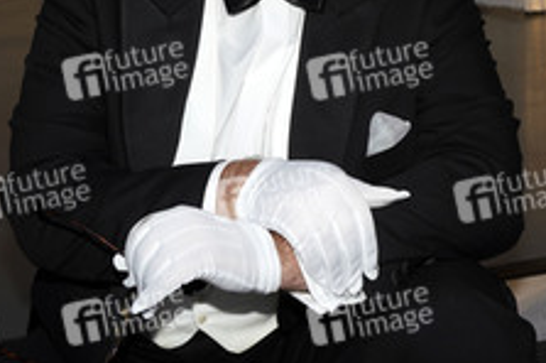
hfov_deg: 22.9
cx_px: 305
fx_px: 1348
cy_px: 10
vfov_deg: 15.1
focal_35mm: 89
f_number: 6.3
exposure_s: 1/60
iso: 320
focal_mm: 44
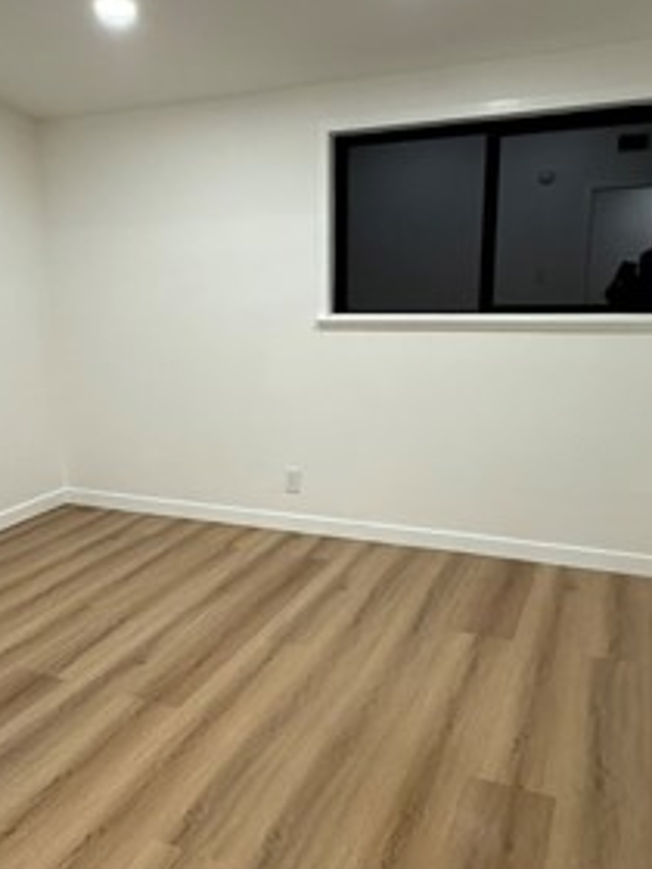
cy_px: 462
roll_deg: +0.2
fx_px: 804
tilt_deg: -12.3
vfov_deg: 56.8
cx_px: 233
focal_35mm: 32
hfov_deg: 43.7
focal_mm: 2.22
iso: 250
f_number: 2.2
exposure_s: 1/120
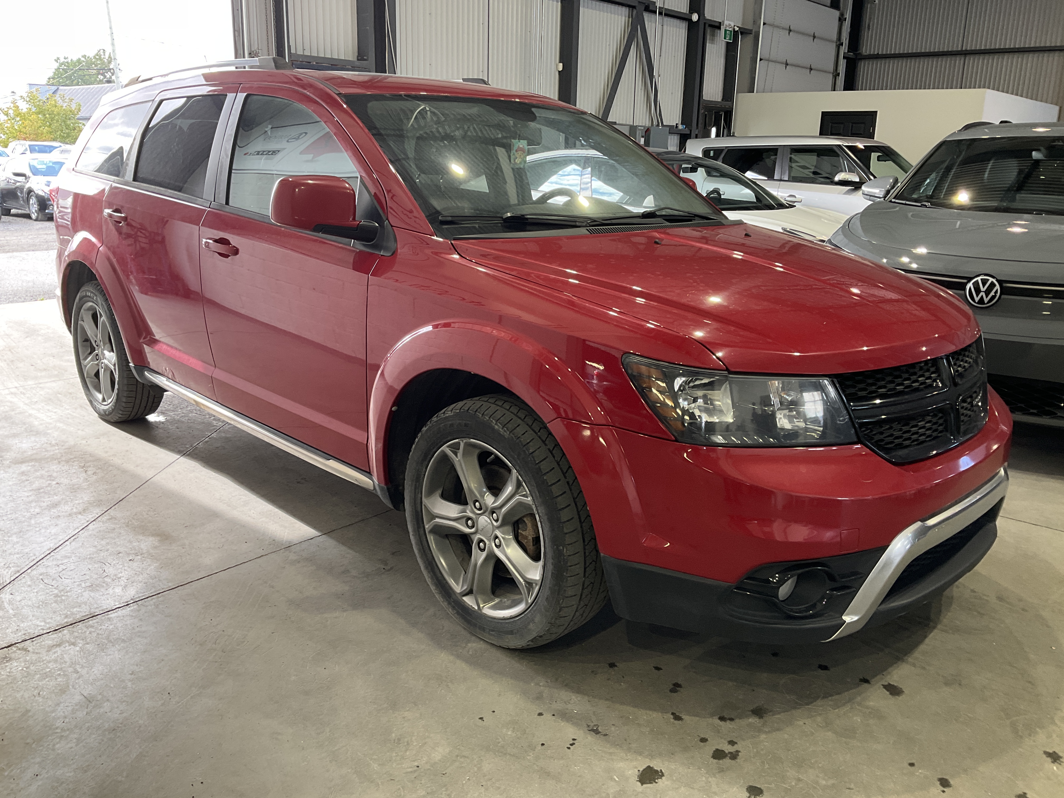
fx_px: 891
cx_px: 532
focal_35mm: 29
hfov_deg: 61.7
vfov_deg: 48.2
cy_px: 399
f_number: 1.8
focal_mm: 3
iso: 64
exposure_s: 1/90
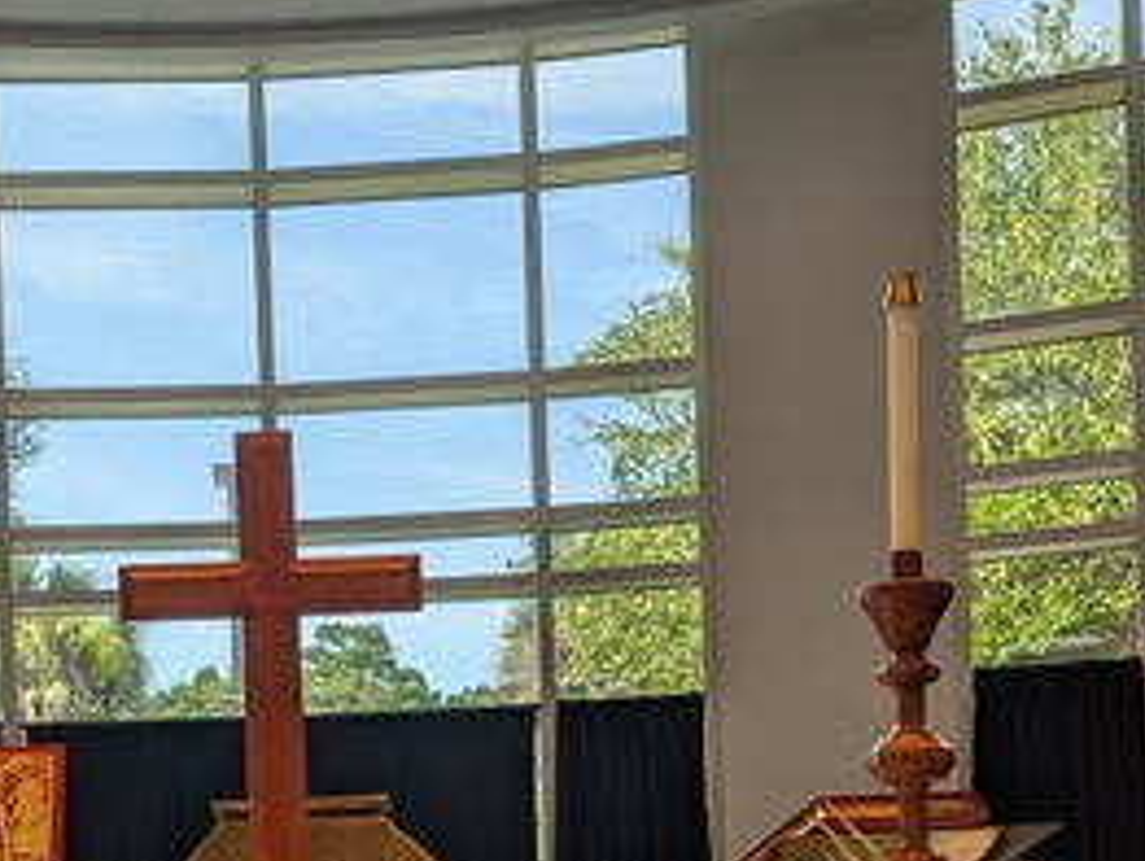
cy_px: 940
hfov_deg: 34.2
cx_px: 293
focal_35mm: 55
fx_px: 1821
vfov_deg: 24.8
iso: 47
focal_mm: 6.81
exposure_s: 1/368
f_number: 1.85
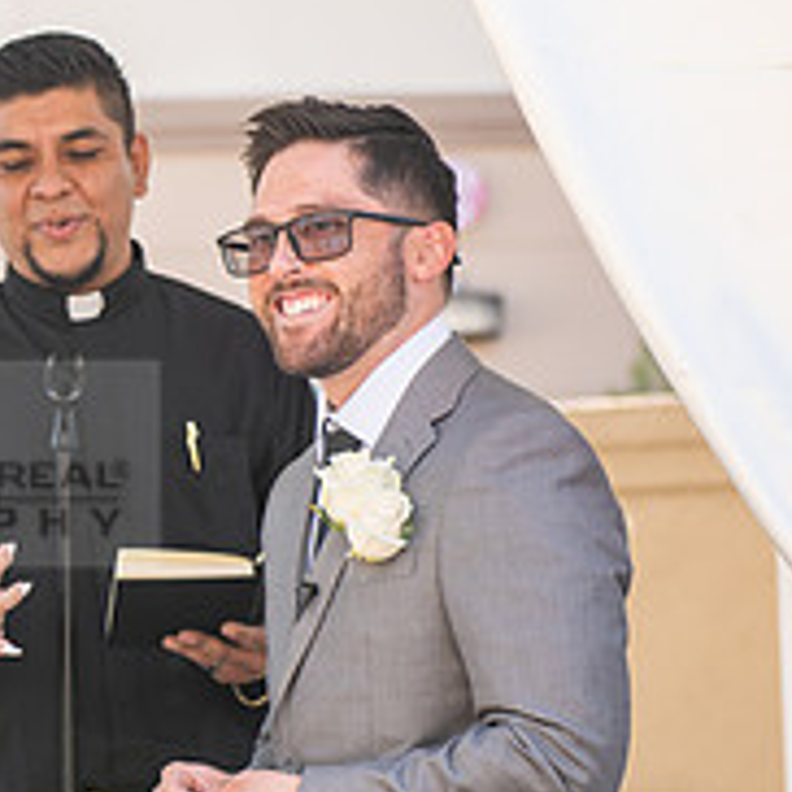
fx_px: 4918
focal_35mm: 190
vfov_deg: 9.2
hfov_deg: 9.1
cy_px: 463
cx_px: -209
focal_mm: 70
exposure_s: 1/200
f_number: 4
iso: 100
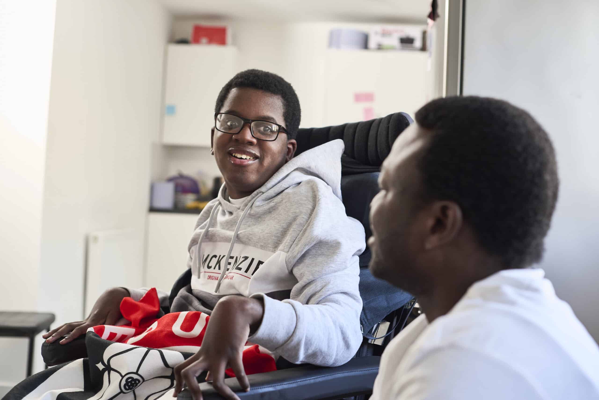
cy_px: 200
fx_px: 832
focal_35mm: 50
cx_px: 300
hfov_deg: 39.6
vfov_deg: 27.0
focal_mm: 50
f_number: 3.5
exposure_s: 1/100
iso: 1000
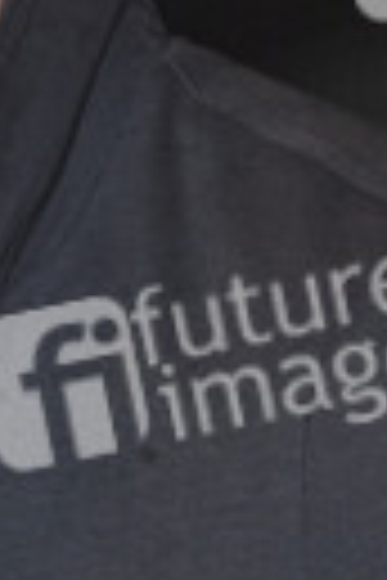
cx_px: -200
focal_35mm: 711
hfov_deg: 1.9
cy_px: 139
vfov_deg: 2.9
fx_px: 11464
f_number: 10
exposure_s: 1/250
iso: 800
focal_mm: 230
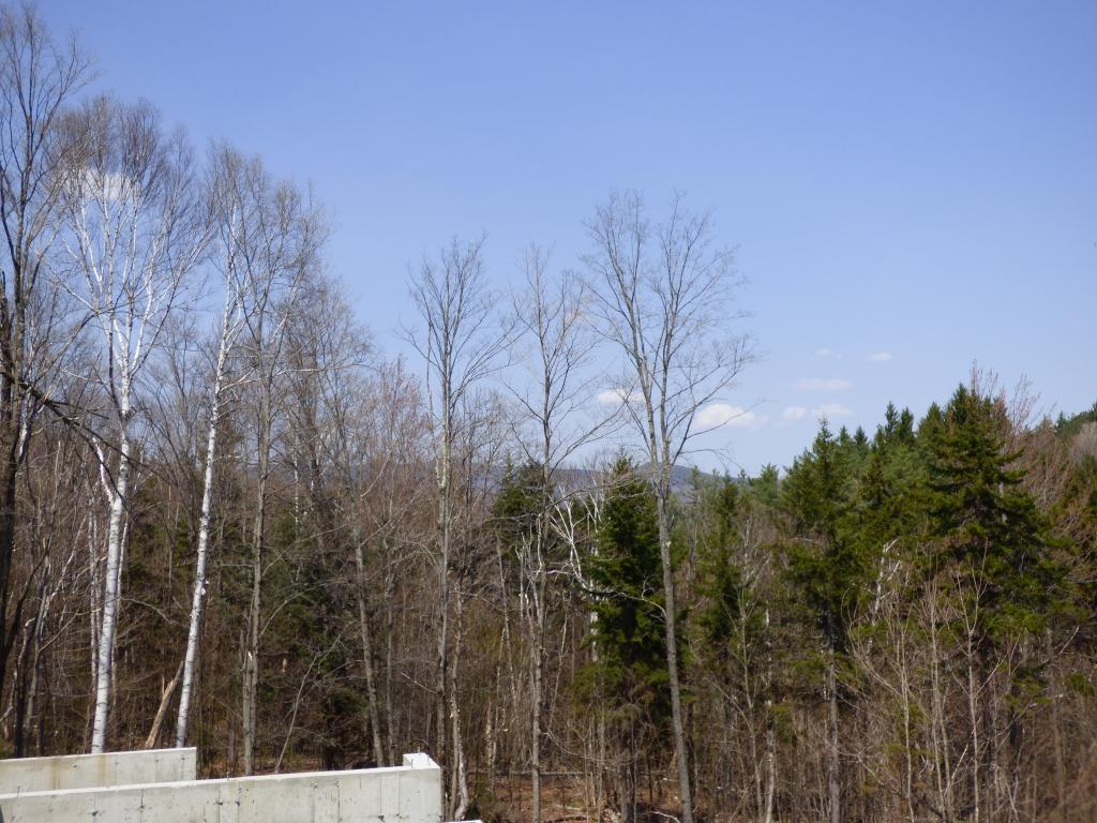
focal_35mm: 41
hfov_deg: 45.8
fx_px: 1299
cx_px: 548
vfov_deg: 35.1
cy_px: 412
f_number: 3.6
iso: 100
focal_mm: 7.37
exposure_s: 1/1000
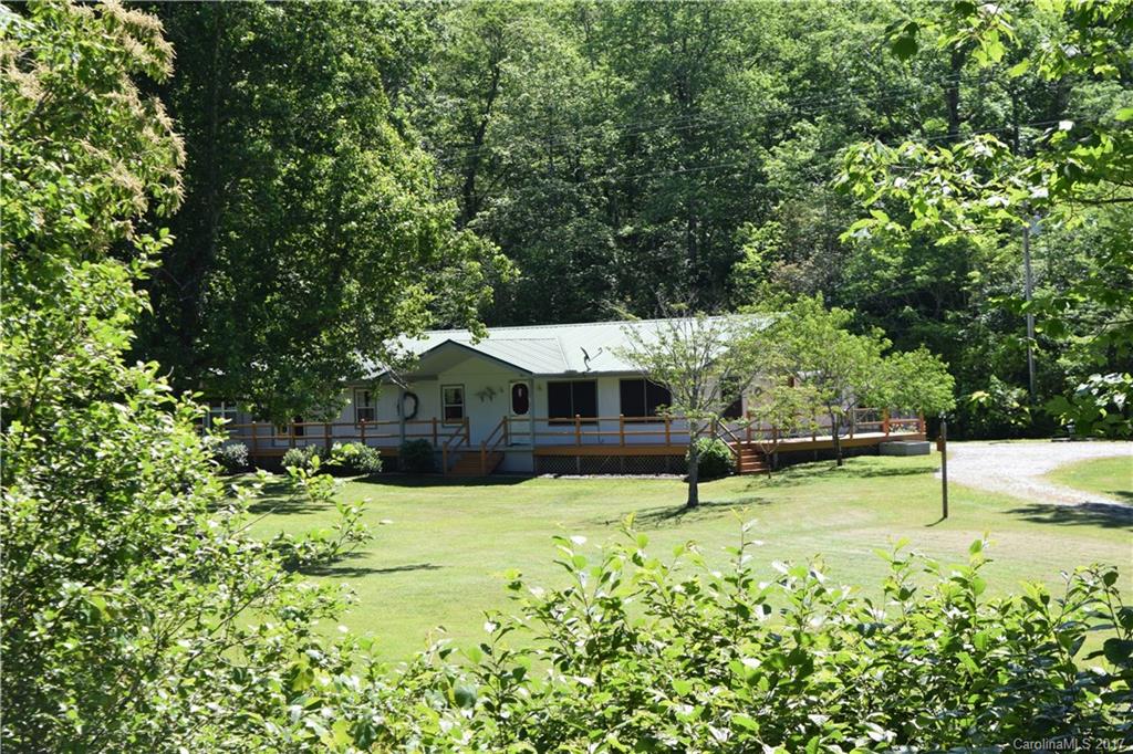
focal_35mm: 78
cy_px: 377
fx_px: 2454
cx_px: 566
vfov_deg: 17.5
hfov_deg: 26.0
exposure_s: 1/250
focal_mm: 52
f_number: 8
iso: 220
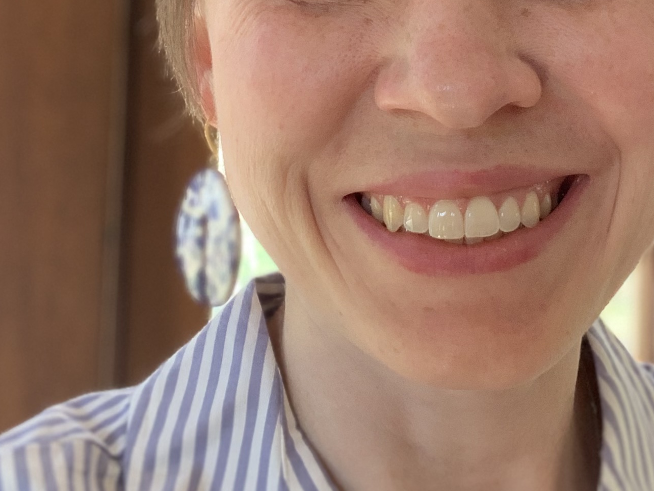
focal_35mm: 77
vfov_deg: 18.8
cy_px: 50
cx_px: 448
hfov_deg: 25.2
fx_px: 1455
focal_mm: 2.87
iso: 100
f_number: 2.2
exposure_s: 1/60
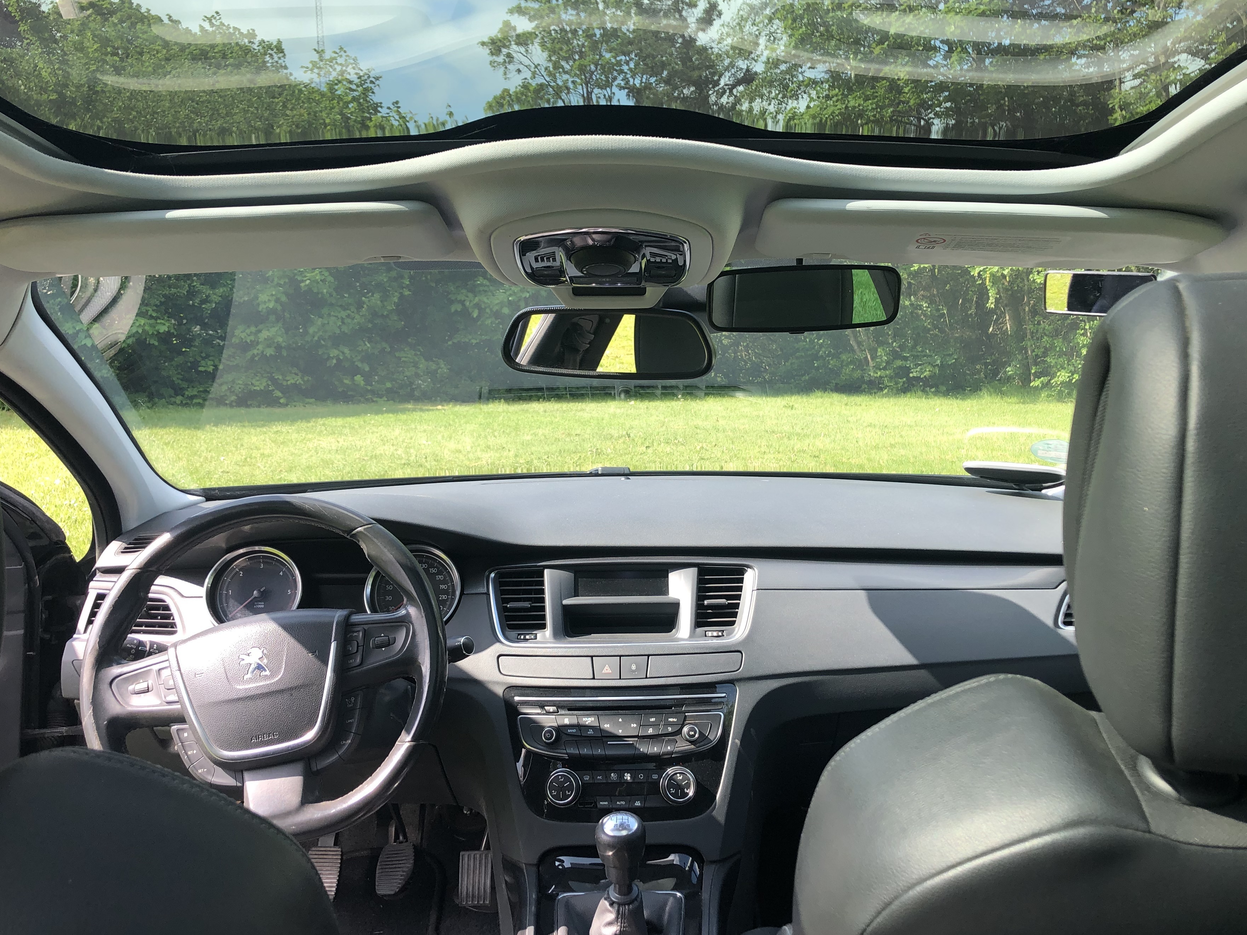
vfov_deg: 44.2
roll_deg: +2.4
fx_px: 1153
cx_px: 662
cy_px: 488
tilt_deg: -6.5
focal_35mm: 32
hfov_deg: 56.8
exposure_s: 1/240
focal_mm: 4
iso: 20
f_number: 1.8
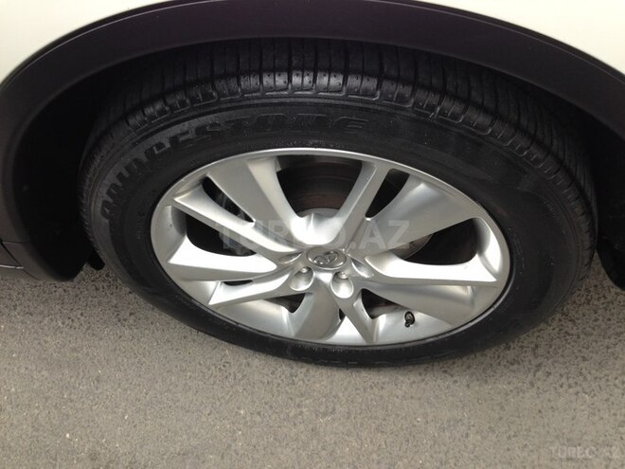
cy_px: 234
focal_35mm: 33
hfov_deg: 55.4
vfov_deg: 42.9
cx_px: 312
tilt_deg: -55.1
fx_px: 596
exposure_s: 1/24
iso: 50
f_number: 2.4
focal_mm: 4.12
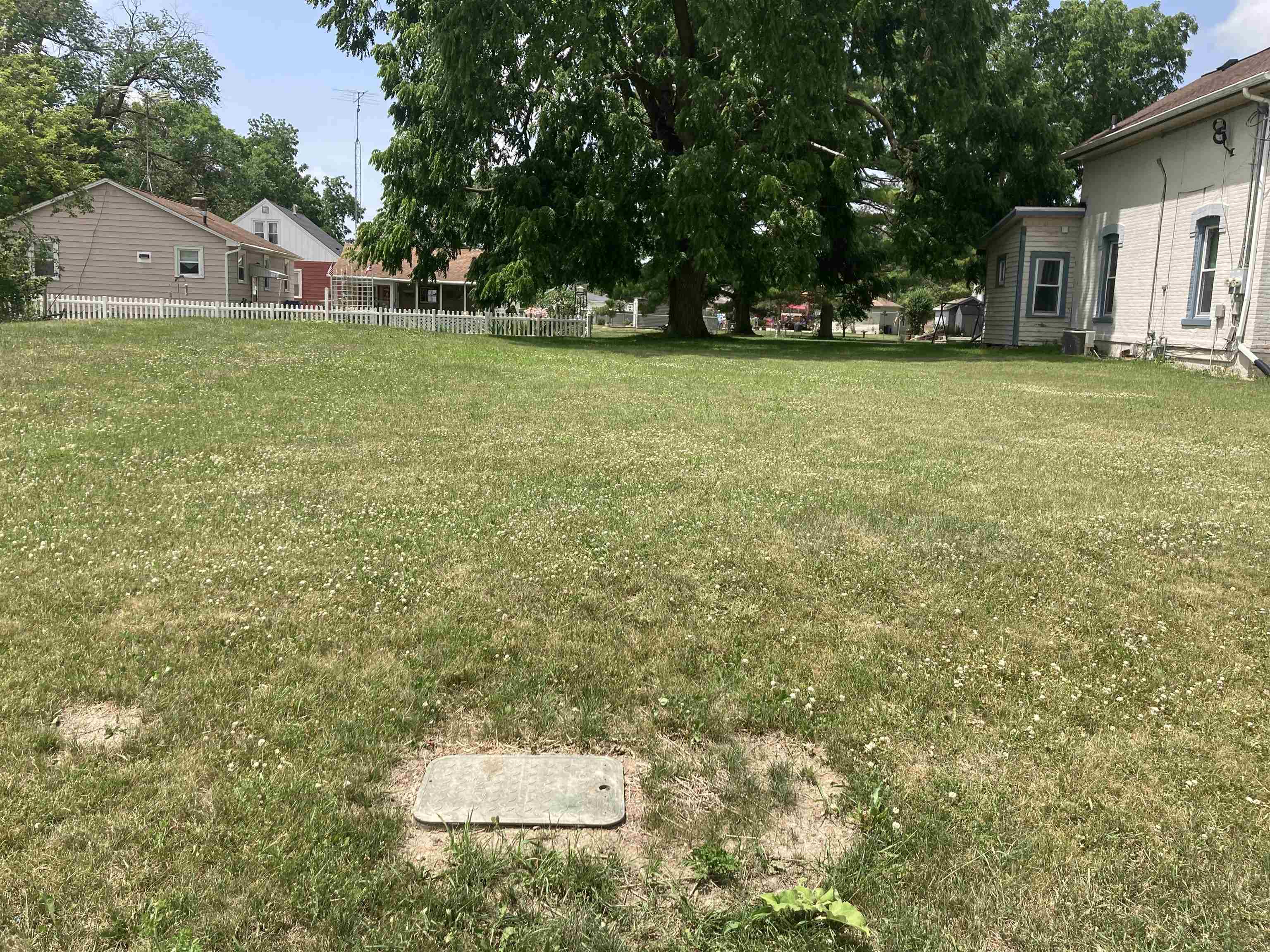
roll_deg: -1.9
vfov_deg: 49.7
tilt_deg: -6.6
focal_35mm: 28
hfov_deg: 63.4
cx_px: 635
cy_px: 476
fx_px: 1027
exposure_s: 1/1429
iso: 20
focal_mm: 3.99
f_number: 1.8
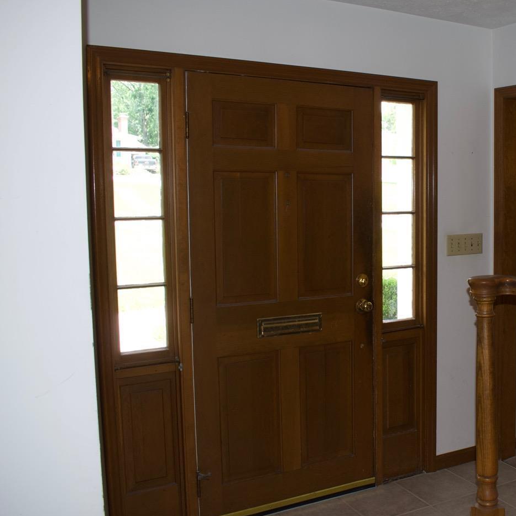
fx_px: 691
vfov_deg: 40.9
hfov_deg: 39.3
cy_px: 264
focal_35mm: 41
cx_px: 414
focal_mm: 20
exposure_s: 1/200
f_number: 5
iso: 640
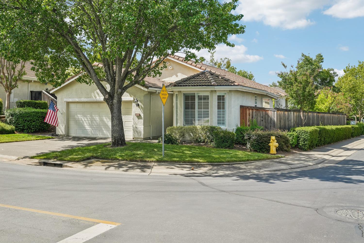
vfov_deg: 39.4
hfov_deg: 56.5
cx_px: 182
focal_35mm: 34
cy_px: 122
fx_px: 339
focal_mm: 33.5
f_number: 8
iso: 100
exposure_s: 1/80
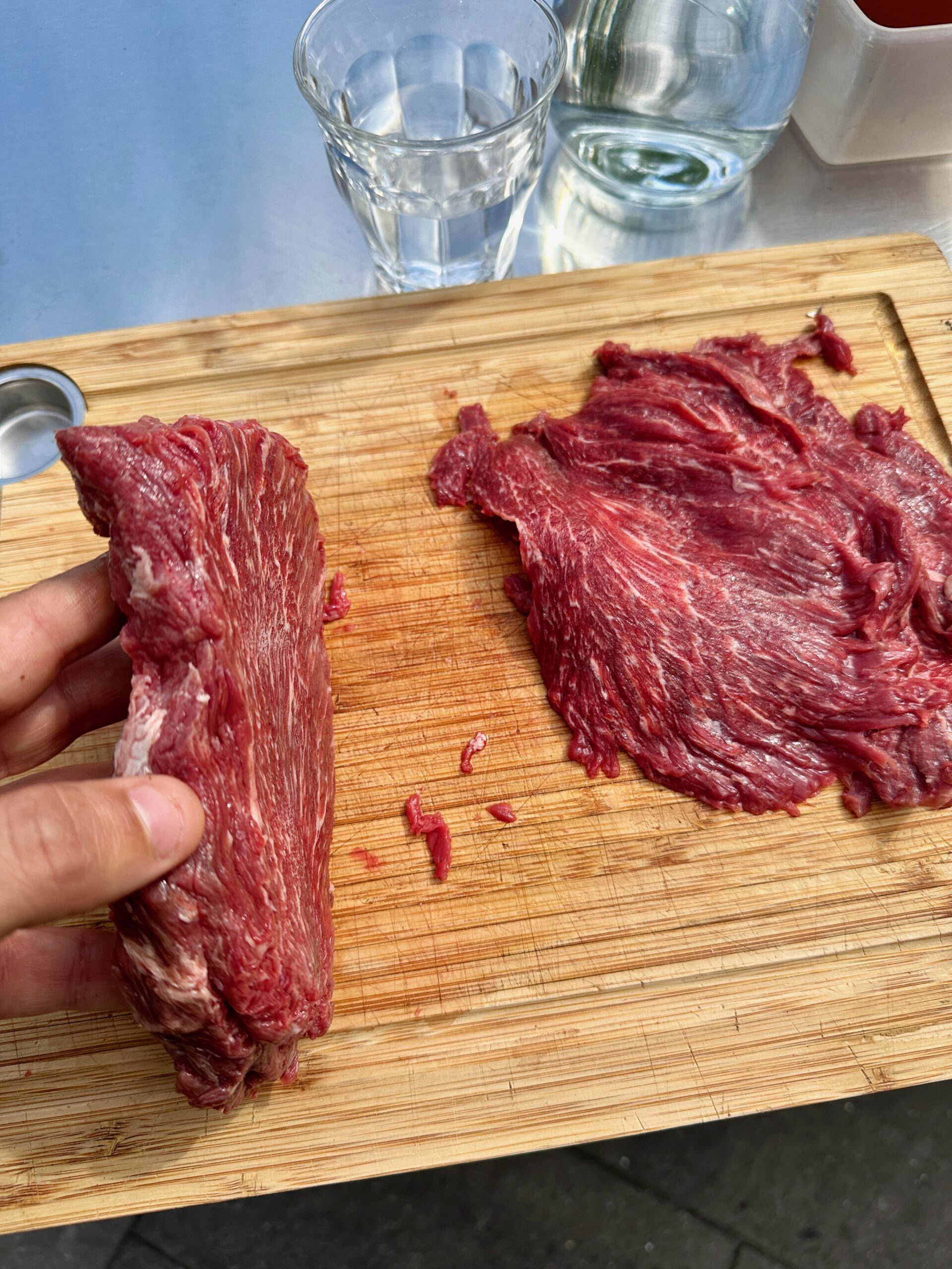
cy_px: 634
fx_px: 880
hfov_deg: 56.8
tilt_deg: -67.3
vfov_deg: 71.6
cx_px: 476
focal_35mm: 24
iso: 80
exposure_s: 1/3356
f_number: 1.78
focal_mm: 6.86
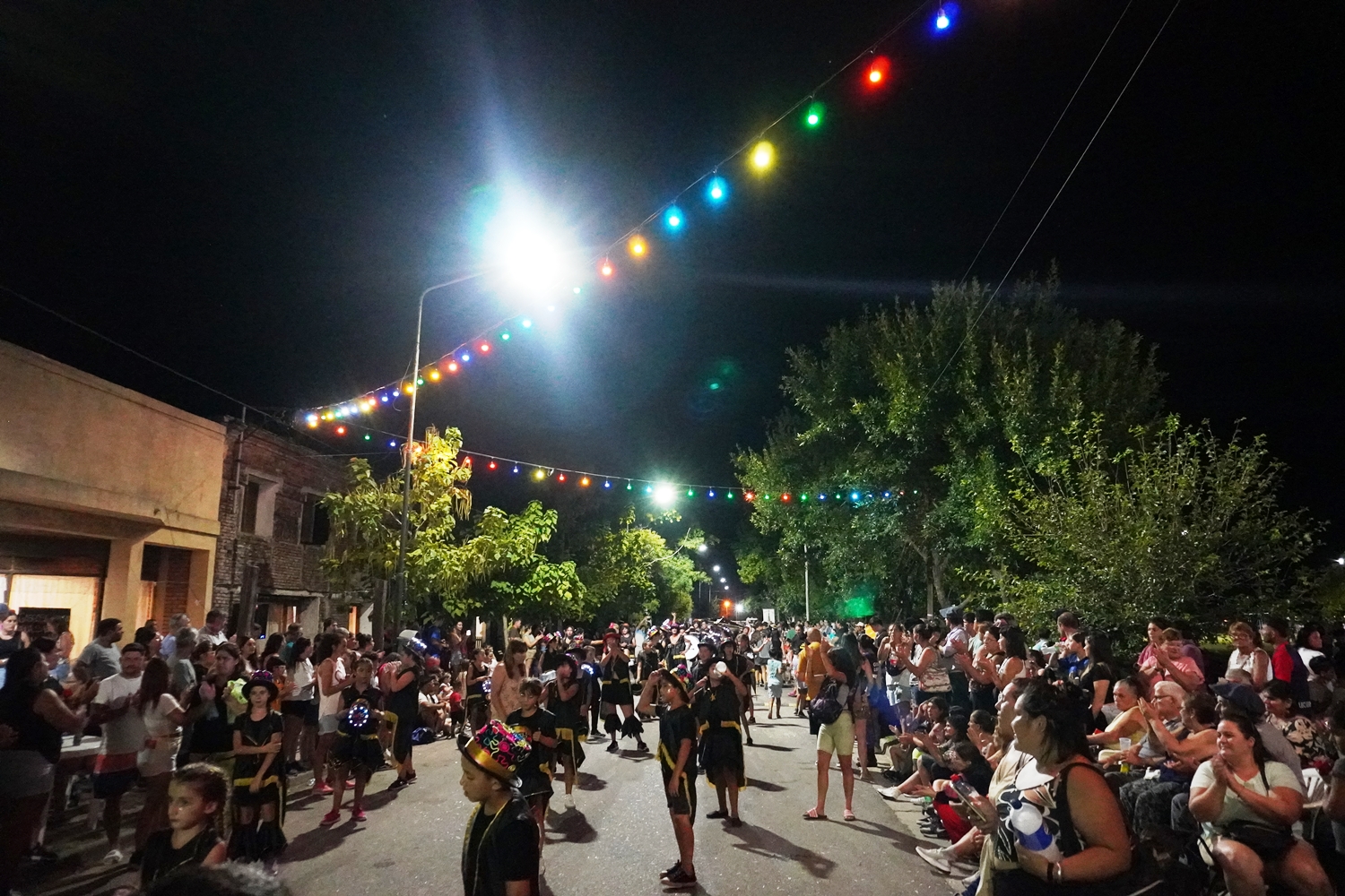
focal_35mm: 24
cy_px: 448
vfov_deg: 53.1
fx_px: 897
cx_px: 672
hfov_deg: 73.7
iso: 10000
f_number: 3.5
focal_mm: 16
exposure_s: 1/125
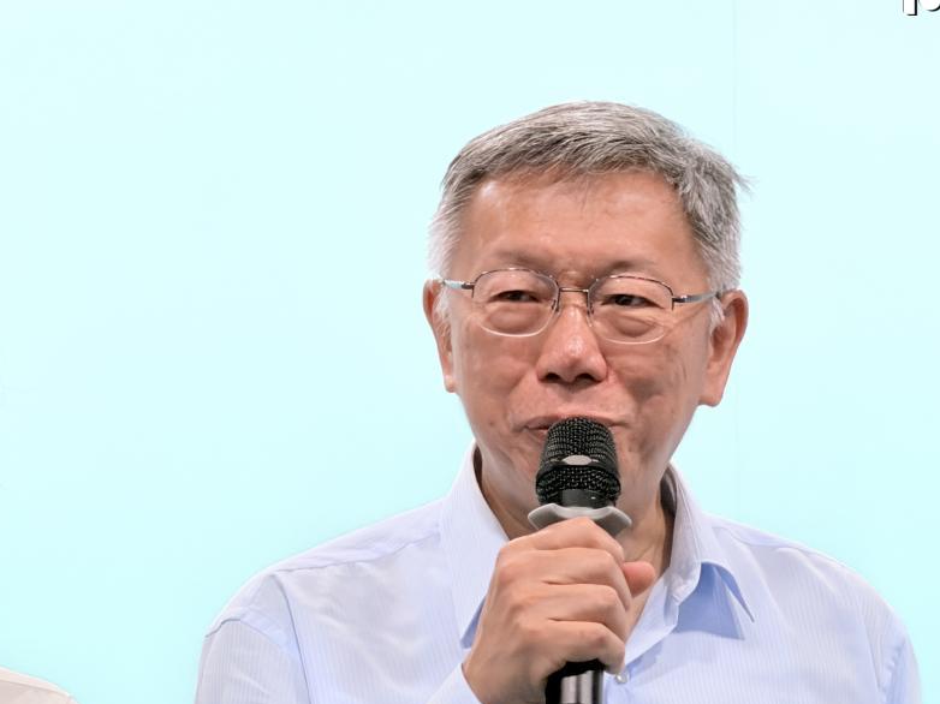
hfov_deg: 6.5
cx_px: 558
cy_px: 493
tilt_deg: +5.8
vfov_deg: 4.8
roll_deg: +0.5
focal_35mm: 307
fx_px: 8334
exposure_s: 1/120
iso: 160
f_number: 2.8
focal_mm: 16.89
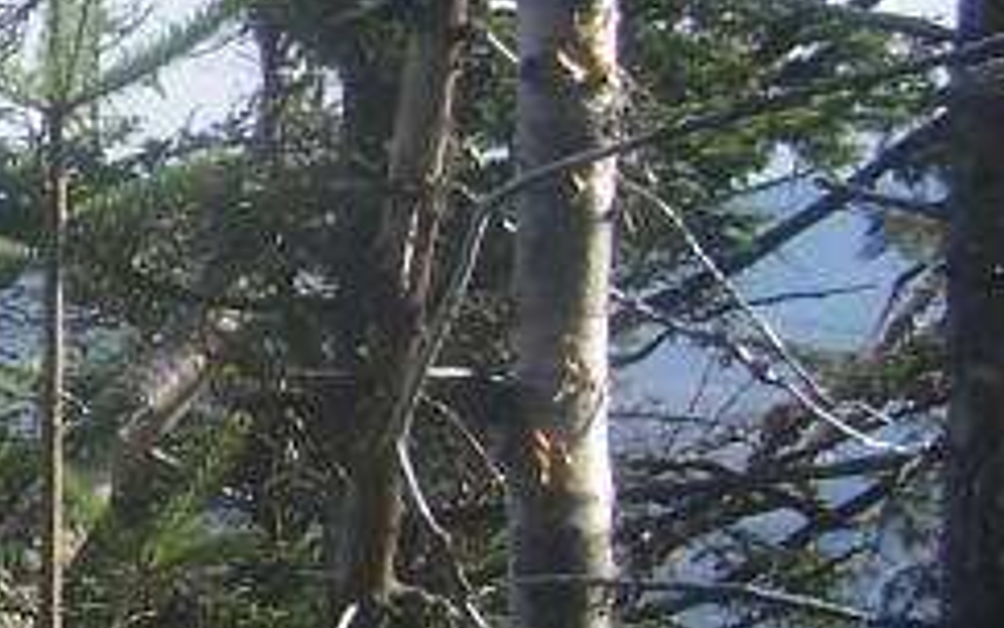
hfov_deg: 11.1
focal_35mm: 170
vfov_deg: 7.7
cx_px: -1033
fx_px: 4653
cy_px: 297
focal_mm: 6.3
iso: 80
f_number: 2.8
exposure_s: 1/800
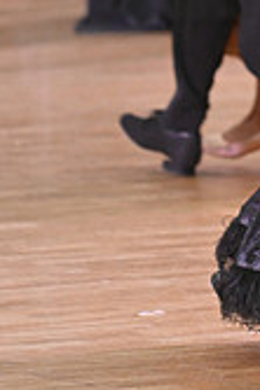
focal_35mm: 695
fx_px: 7544
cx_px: 416
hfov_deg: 2.0
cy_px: -58
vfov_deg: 3.0
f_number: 4
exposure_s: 1/400
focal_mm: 200
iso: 3200
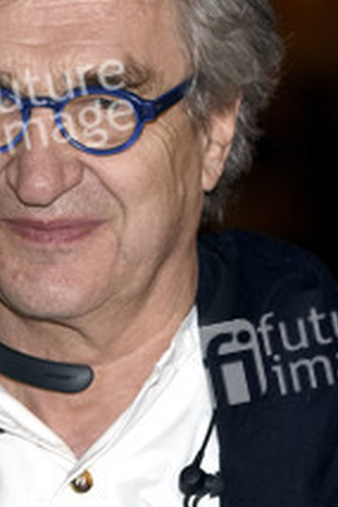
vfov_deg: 6.5
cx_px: 81
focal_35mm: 315
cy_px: 236
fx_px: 4436
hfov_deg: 4.4
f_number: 3.5
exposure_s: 1/400
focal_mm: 112
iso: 800
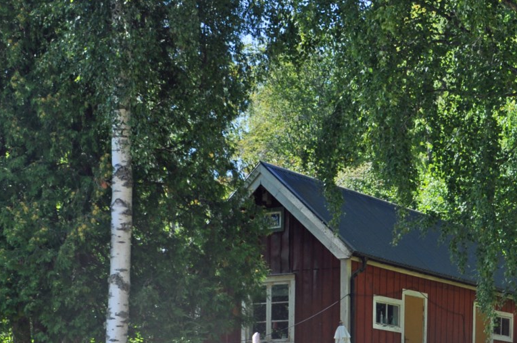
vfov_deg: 13.3
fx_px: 1463
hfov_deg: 19.8
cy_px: 308
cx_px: 416
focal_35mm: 102
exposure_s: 1/250
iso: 200
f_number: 8
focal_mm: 32
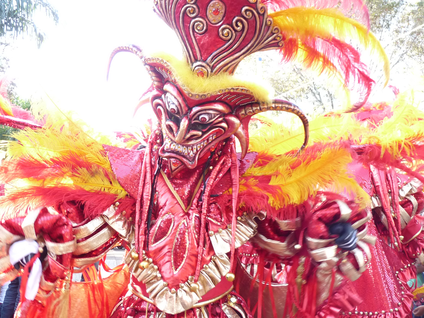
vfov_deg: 36.0
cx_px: 212
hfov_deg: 46.8
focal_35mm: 40
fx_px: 490
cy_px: 159
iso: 200
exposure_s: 1/100
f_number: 2.8
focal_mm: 4.9
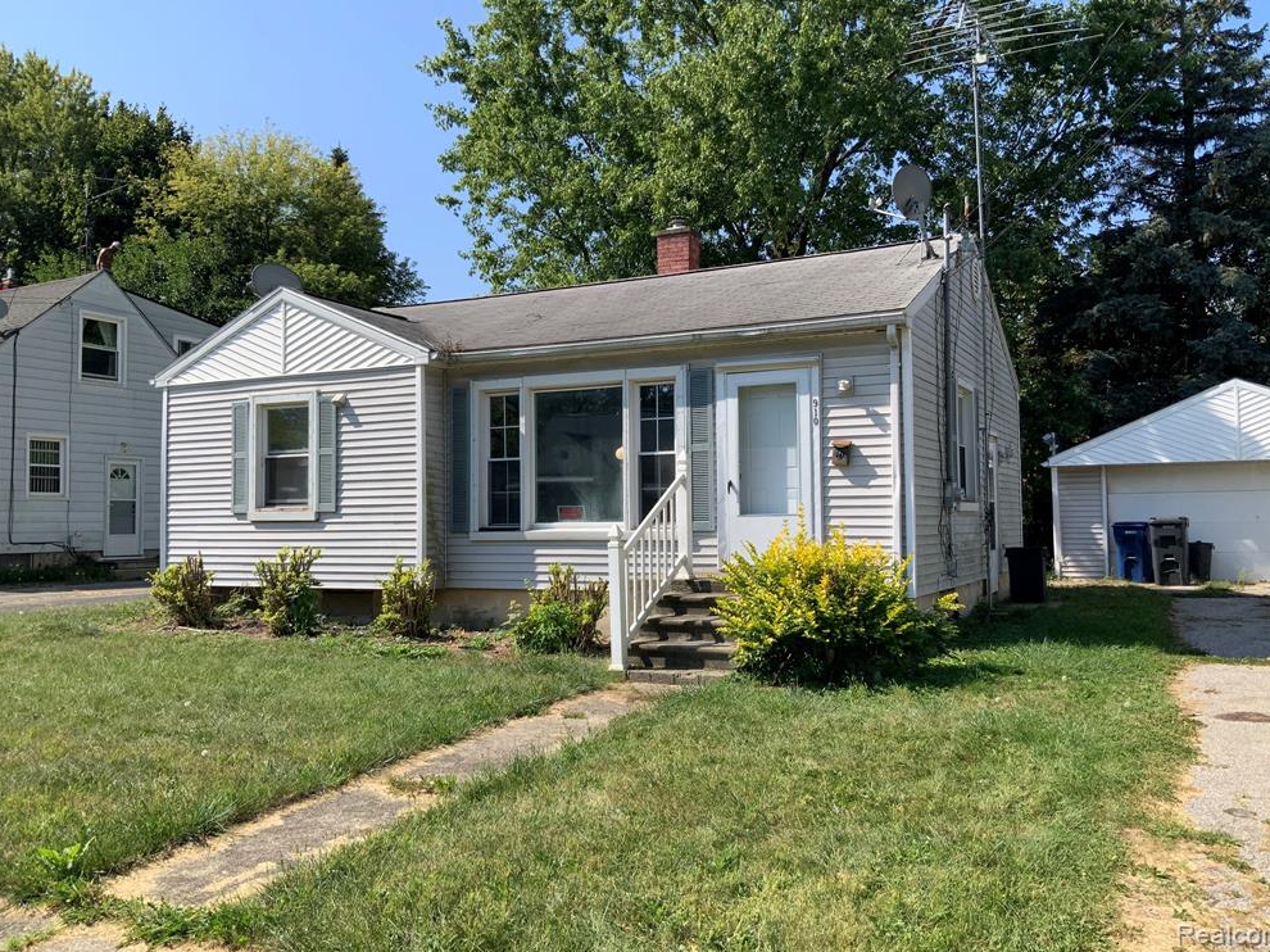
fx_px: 1100
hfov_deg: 60.0
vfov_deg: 46.8
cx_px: 649
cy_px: 462
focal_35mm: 30
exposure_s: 1/1451
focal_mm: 3
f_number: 1.8
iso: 16
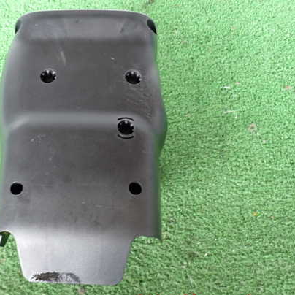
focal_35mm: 42
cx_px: 85
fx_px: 405
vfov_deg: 40.0
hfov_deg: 39.3
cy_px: 147
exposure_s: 1/30
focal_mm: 5.79
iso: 320
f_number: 2.4
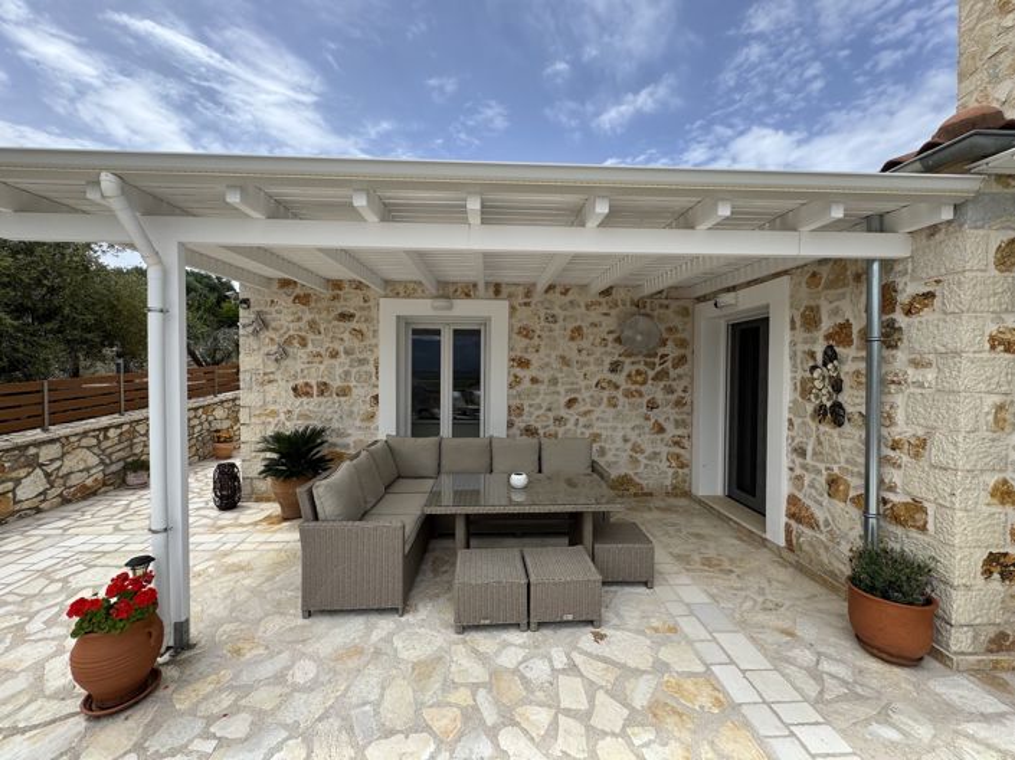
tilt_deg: -0.8
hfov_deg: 102.1
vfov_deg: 85.6
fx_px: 410
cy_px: 380
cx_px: 508
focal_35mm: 14
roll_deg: -0.7
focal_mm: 2.22
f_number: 2.2
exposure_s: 1/1299
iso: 50
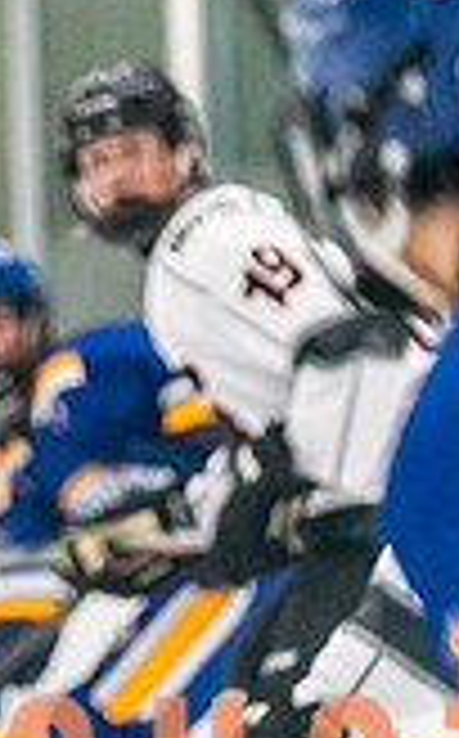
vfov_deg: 2.6
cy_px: 812
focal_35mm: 813
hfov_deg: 1.6
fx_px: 16329
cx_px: -756
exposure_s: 1/1250
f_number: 2.8
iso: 3200
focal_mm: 182
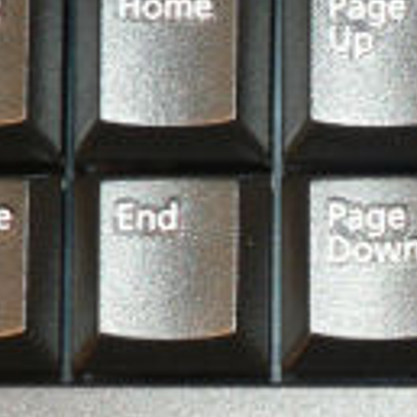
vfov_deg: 6.9
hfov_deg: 6.8
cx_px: 540
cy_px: 352
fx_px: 3462
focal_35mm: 254
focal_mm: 9.6
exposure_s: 1/60
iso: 100
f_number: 3.2
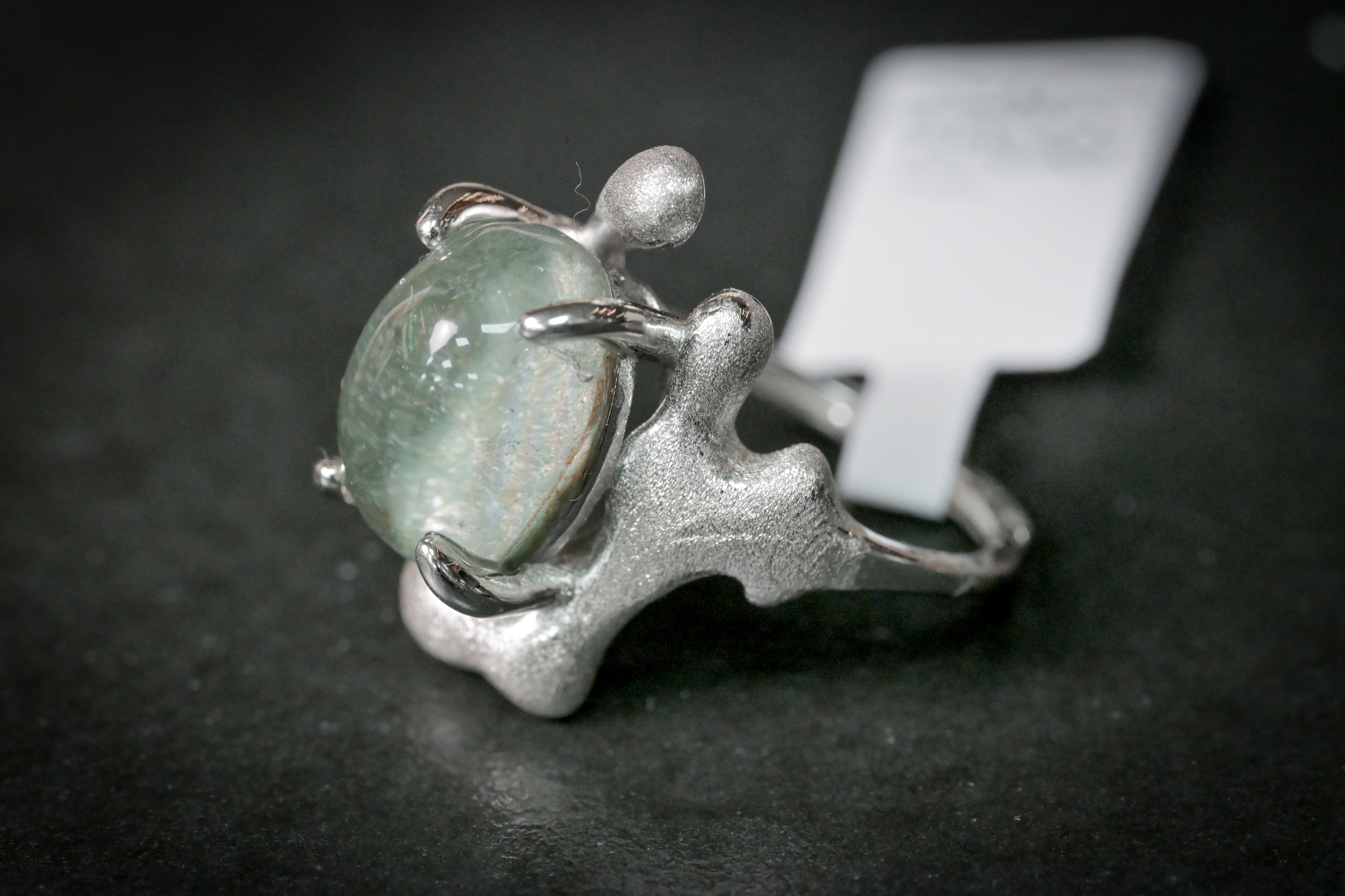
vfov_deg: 13.0
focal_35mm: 105
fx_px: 3923
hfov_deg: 19.5
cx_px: 672
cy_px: 448
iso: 5600
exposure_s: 1/125
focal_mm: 105
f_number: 16
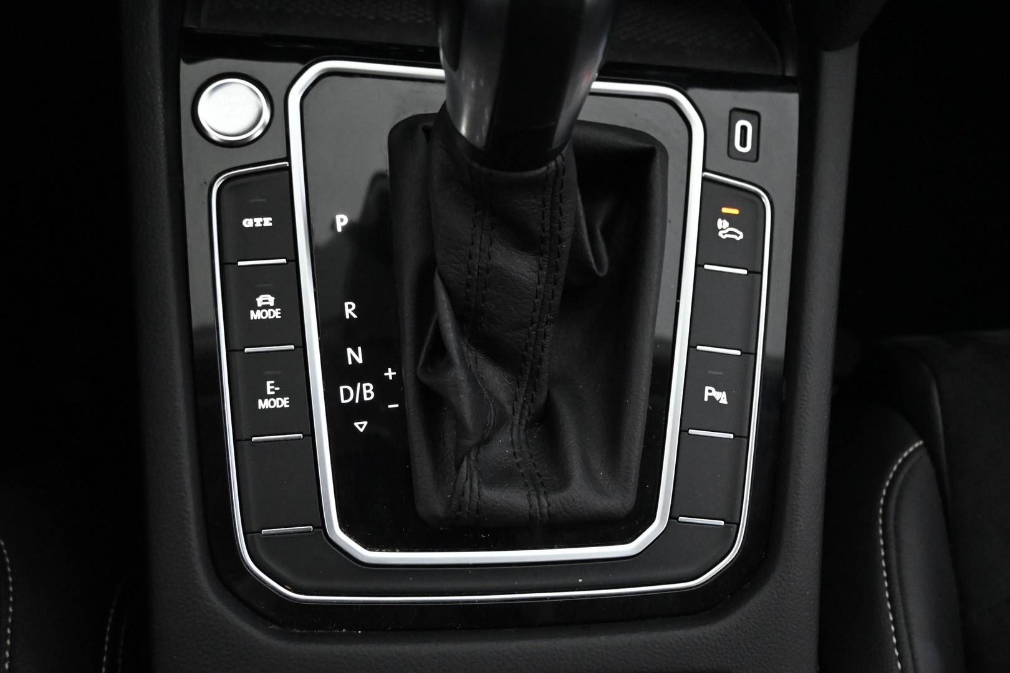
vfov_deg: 39.1
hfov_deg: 56.1
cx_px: 505
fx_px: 947
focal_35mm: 34
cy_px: 336
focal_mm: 22.5
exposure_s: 1/40
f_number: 4
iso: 7200
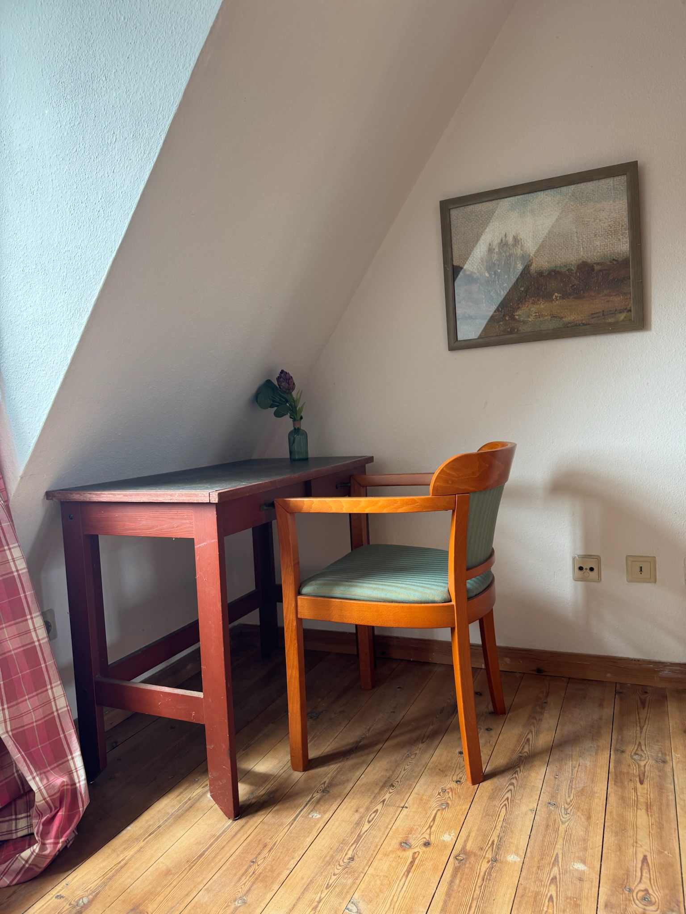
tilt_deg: -5.2
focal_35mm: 24
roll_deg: +4.8
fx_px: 634
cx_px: 343
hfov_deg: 56.8
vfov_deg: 71.6
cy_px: 457
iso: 125
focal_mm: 6.76
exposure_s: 1/121
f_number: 1.78
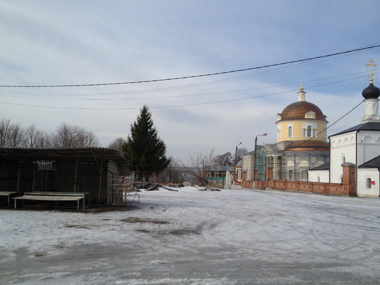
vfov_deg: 40.7
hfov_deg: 52.6
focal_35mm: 35
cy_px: 142
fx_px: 384
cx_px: 190
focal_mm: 4.28
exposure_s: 1/2045
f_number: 2.4
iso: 50
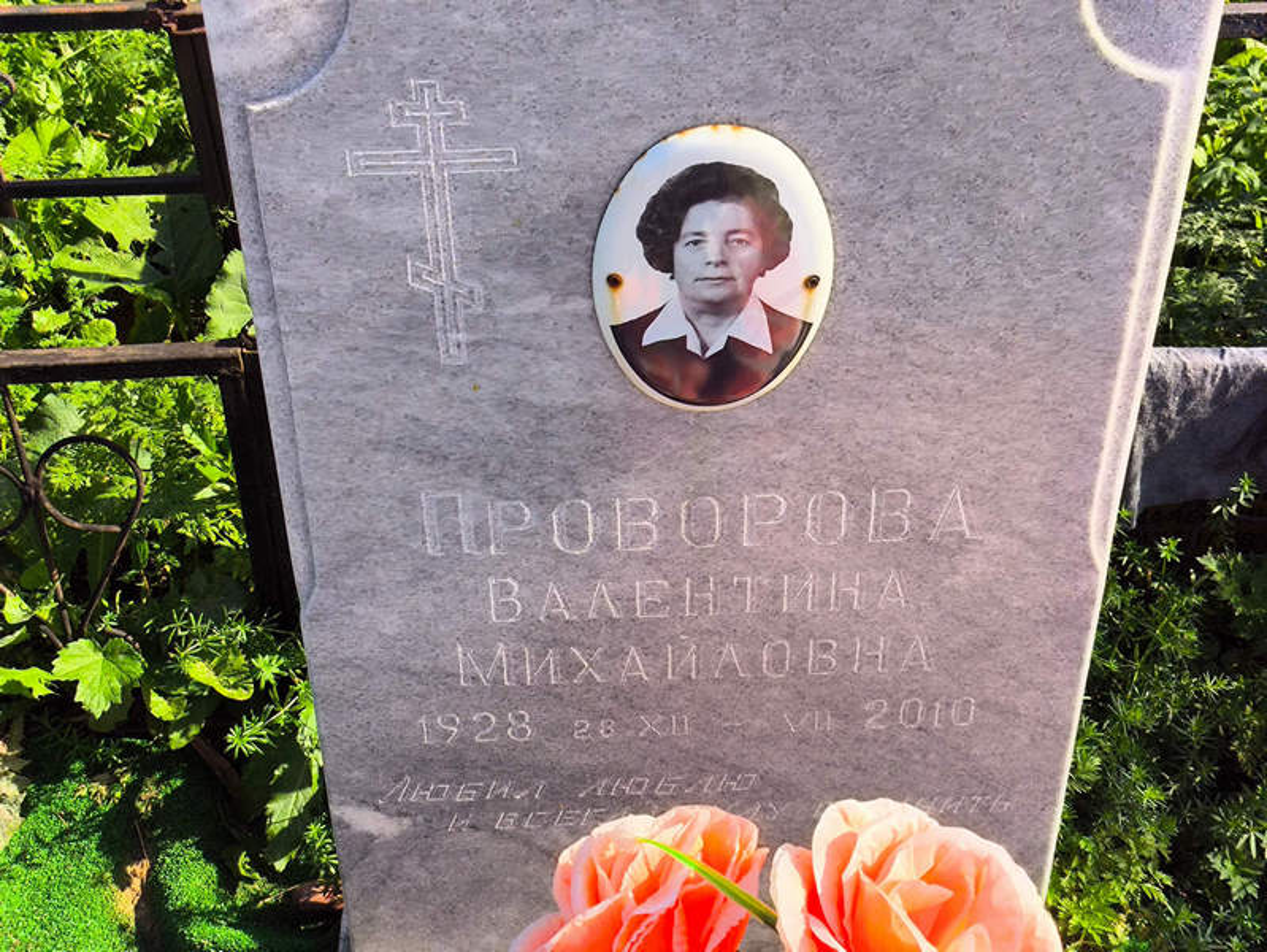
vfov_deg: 29.1
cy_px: 476
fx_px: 1831
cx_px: 634
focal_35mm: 50
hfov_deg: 38.2
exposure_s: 1/1544
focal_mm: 4.71
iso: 50
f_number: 1.7
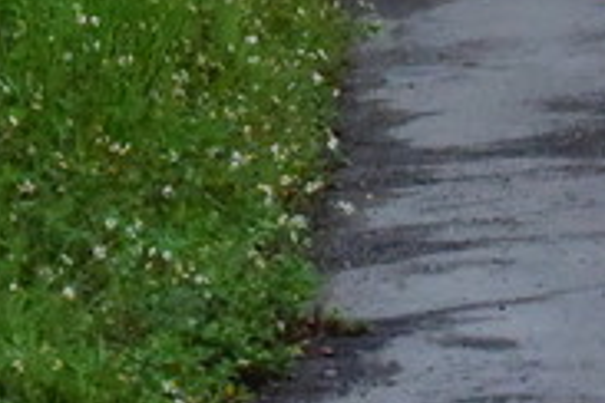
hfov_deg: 5.0
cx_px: 985
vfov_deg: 3.4
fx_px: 6823
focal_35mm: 406
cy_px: -292
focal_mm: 95
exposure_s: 1/3200
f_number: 16
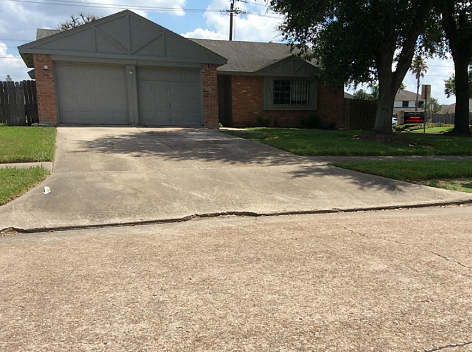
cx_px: 239
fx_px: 531
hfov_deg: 47.9
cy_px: 185
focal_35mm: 39
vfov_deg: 36.7
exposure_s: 1/1590
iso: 32
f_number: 2.4
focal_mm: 3.3
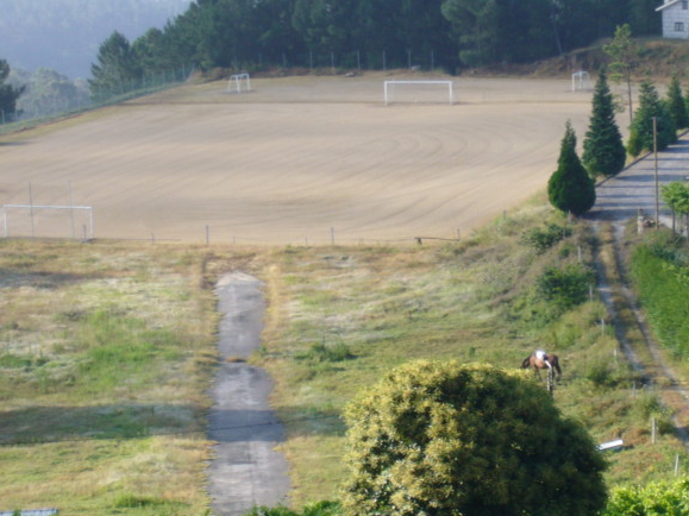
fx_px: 2885
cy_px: 278
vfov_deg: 10.2
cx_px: 450
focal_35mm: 145
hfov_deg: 13.6
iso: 100
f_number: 5
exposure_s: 1/200
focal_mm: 17.4
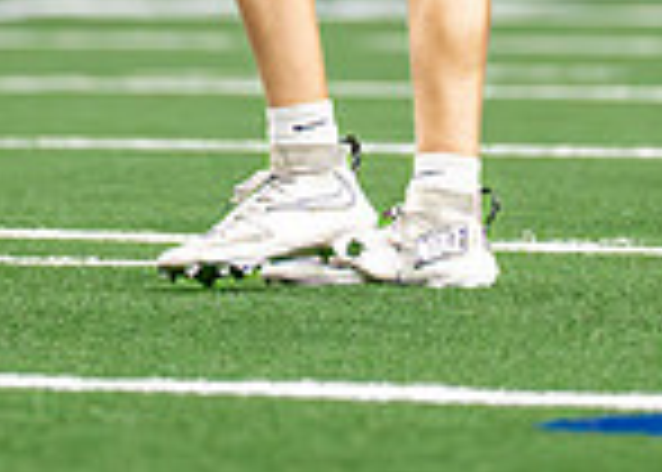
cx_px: 304
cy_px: -380
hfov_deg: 1.9
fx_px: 19948
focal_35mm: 1061
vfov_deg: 1.4
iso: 5000
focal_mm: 200
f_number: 2.8
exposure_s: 1/1600
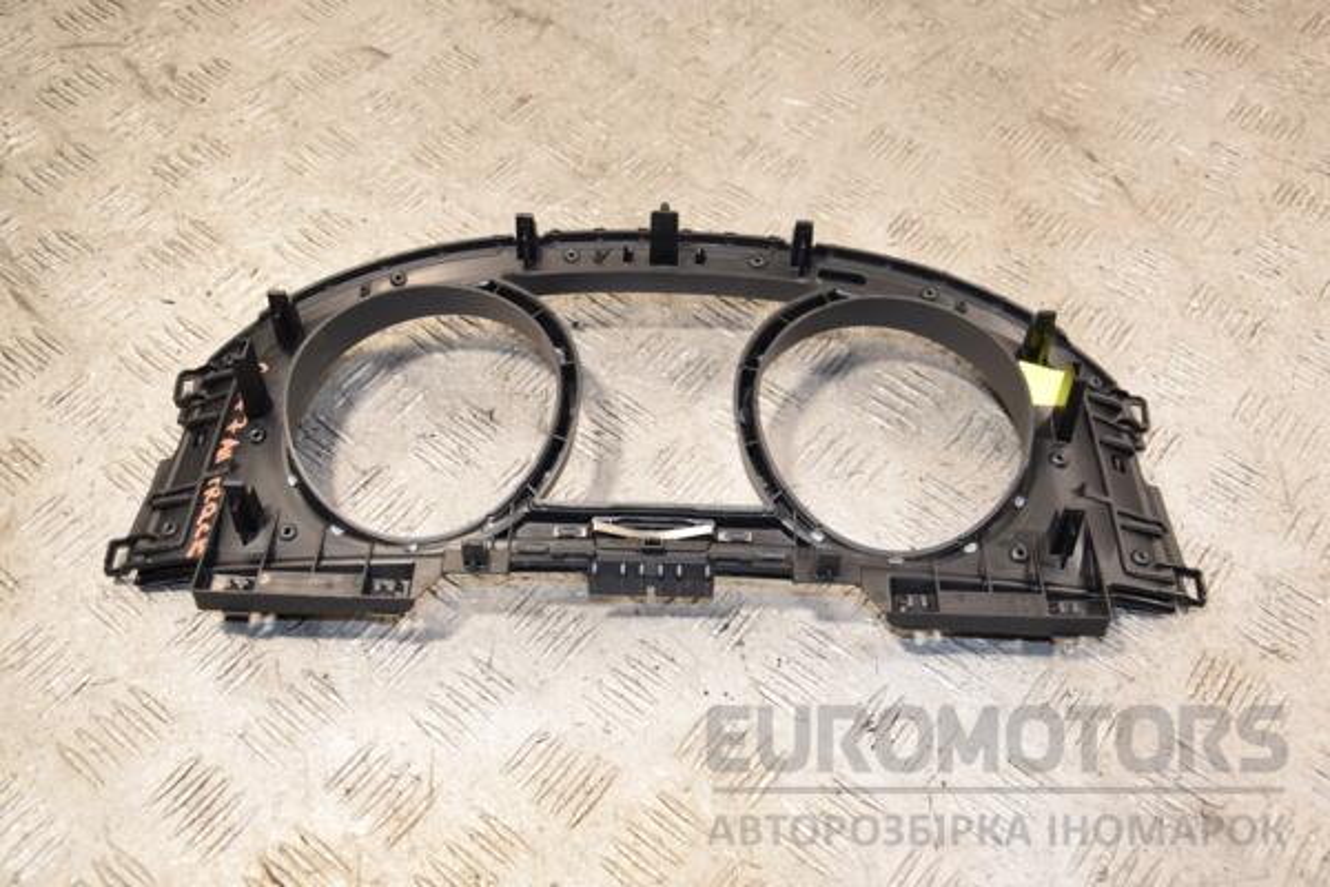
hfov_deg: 51.3
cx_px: 665
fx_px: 1385
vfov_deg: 35.5
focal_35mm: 38
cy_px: 444
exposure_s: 1/200
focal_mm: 25
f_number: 5.6
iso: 800
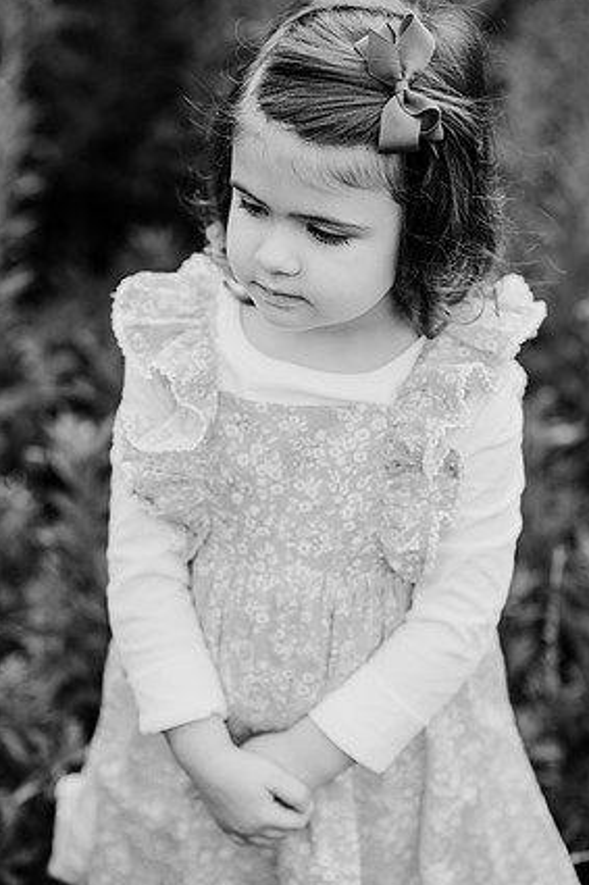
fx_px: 2210
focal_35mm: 90
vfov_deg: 22.6
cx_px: 287
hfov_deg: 15.2
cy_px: 437
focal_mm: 85
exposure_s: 1/1000
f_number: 2.5
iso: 160
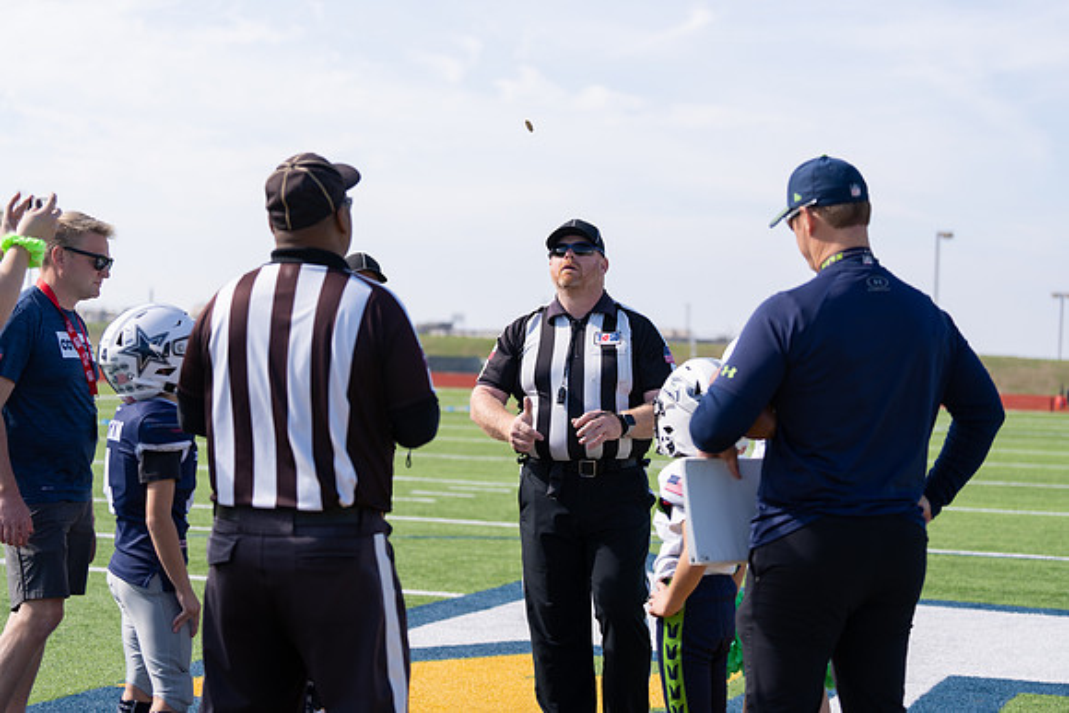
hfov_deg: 28.8
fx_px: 2079
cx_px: 534
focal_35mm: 70
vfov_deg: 19.5
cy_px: 356
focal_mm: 70
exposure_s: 1/1250
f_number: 2.8
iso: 100
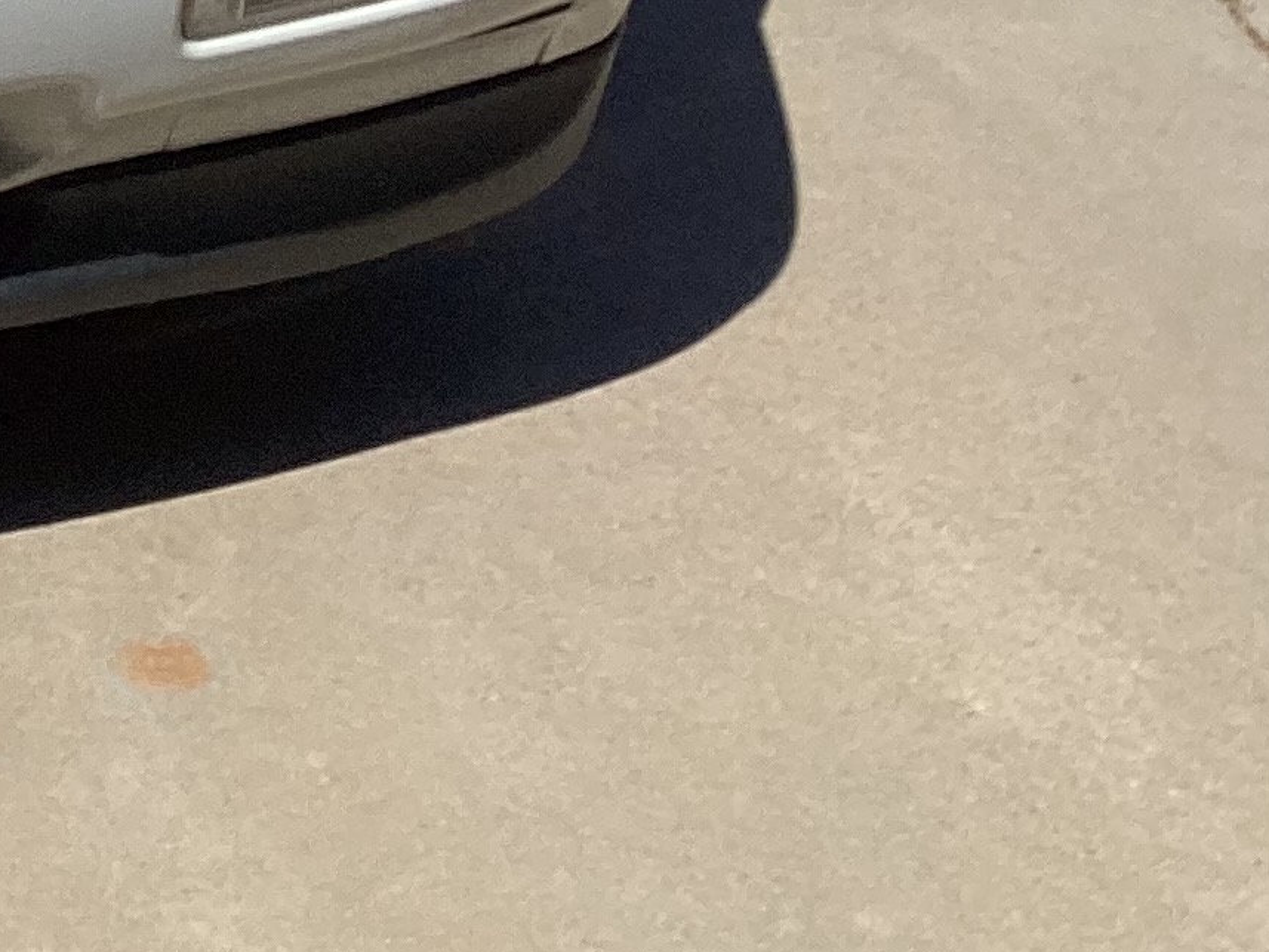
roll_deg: +1.4
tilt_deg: -25.2
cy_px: -545
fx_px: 4326
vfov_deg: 11.9
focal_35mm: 118
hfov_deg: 14.8
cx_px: -939
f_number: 2.4
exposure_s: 1/3546
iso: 25
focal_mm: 3.3
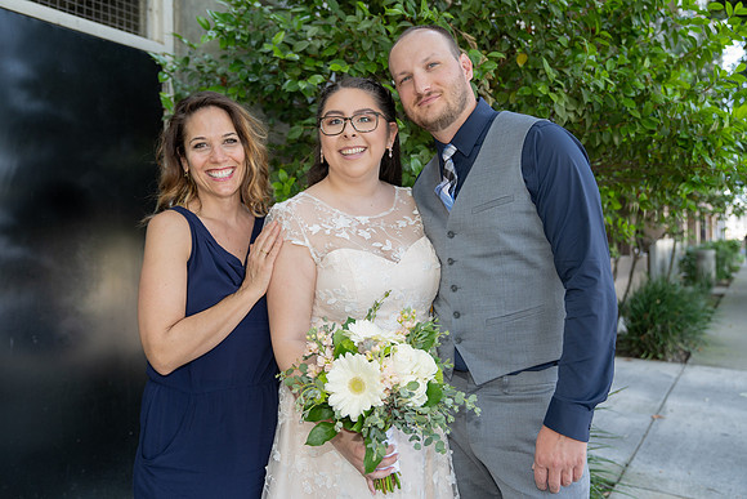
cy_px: 250
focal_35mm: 29
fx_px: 602
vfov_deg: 45.0
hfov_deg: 63.6
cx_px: 374
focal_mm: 29
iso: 500
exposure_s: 1/250
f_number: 3.2
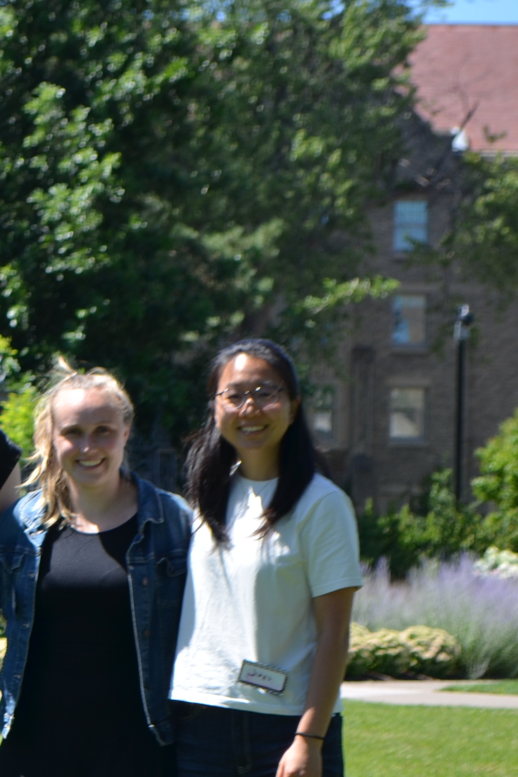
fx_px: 4101
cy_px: 650
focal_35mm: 190
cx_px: -374
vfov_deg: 10.8
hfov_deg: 7.1
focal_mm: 50
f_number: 5.6
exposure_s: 1/400
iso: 160
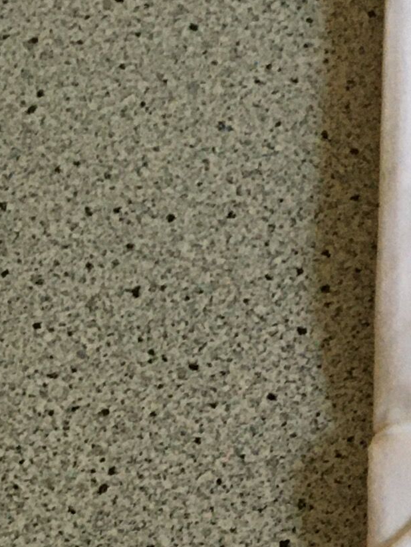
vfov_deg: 12.9
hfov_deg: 10.1
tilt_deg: -72.6
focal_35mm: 142
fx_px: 2246
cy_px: 912
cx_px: 640
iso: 200
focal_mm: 4.15
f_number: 2.2
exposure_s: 1/33
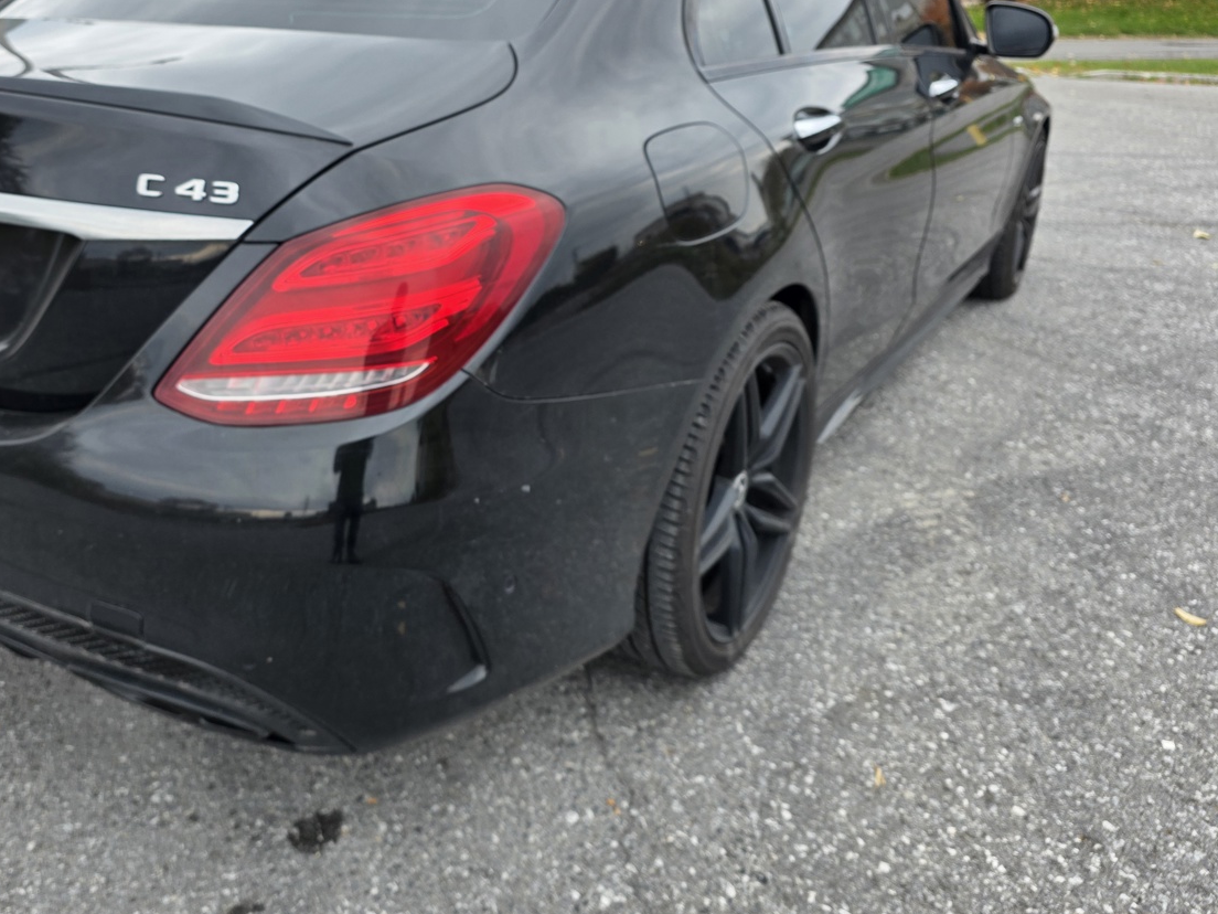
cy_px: 378
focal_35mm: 30
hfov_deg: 58.9
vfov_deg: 46.6
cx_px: 429
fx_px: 1056
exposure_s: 1/182
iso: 50
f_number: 1.7
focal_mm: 6.3
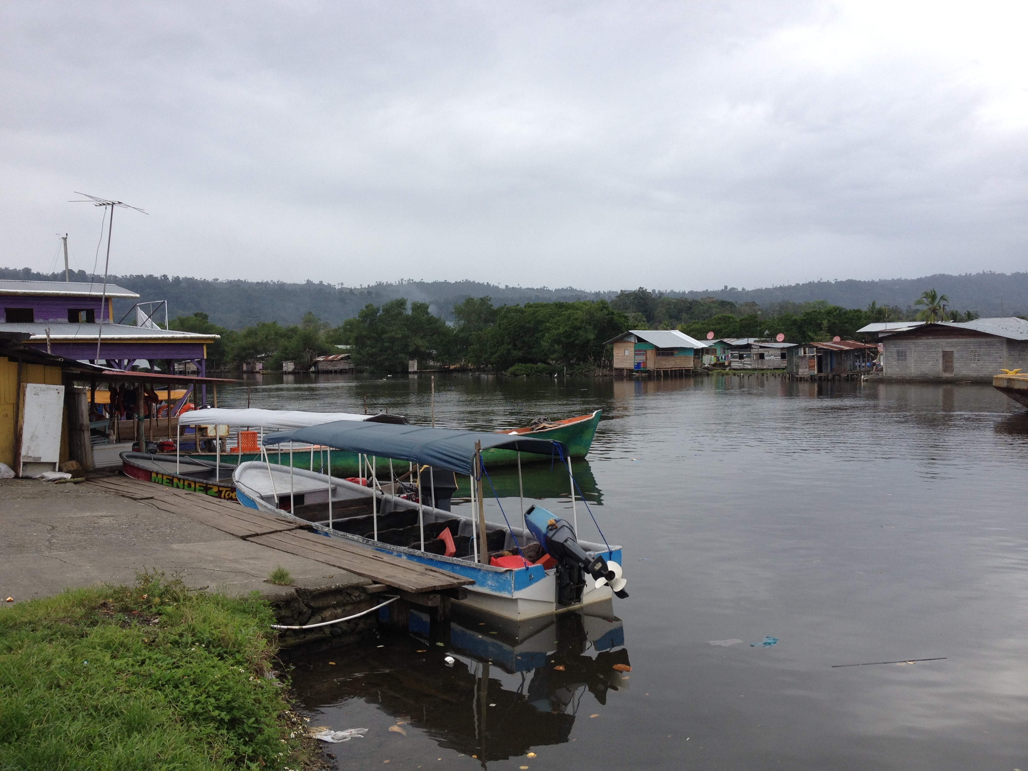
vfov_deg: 40.7
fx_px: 1039
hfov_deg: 52.6
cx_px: 514
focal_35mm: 35
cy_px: 386
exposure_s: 1/1126
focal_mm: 4.28
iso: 50
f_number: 2.4
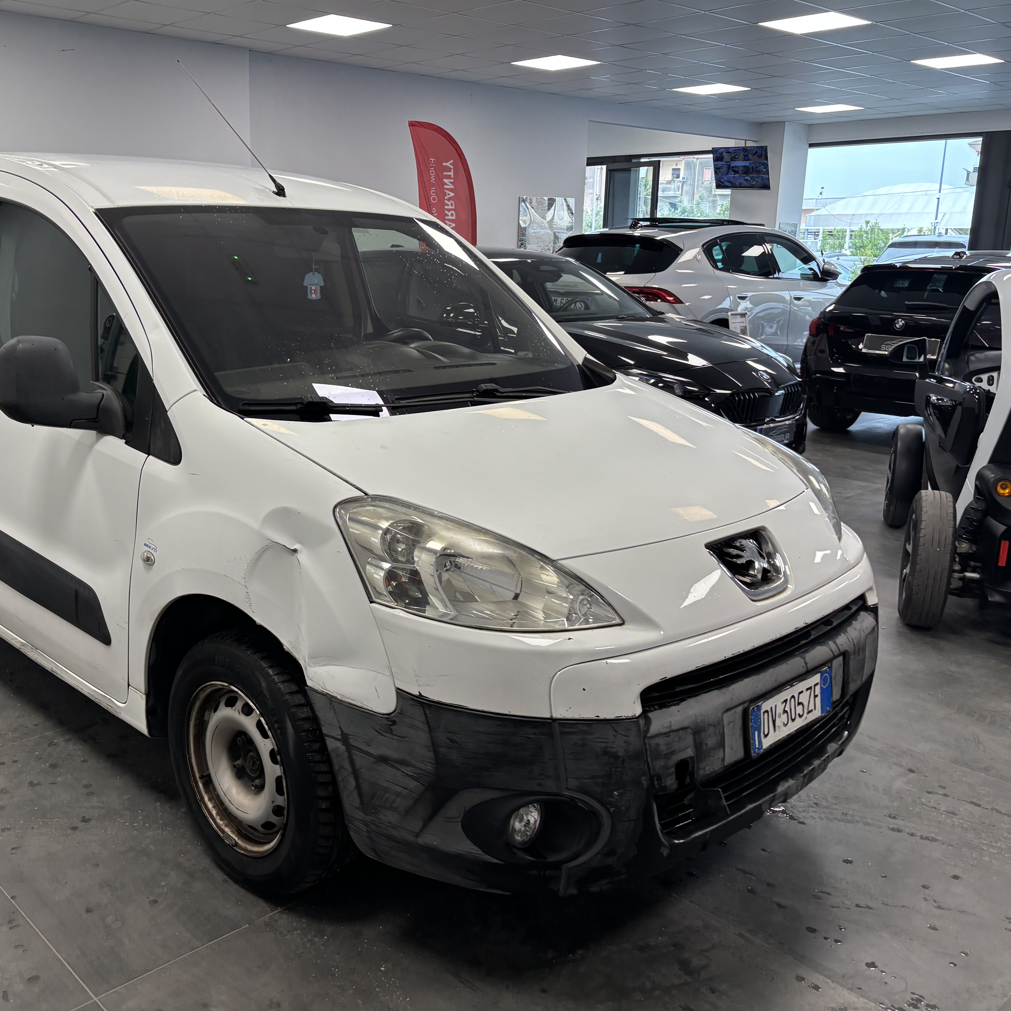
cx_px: 390
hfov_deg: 50.7
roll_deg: -0.6
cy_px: 491
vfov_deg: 51.1
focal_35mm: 32
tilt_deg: -12.2
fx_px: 1057
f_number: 1.6
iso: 80
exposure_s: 1/100
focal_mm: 5.96
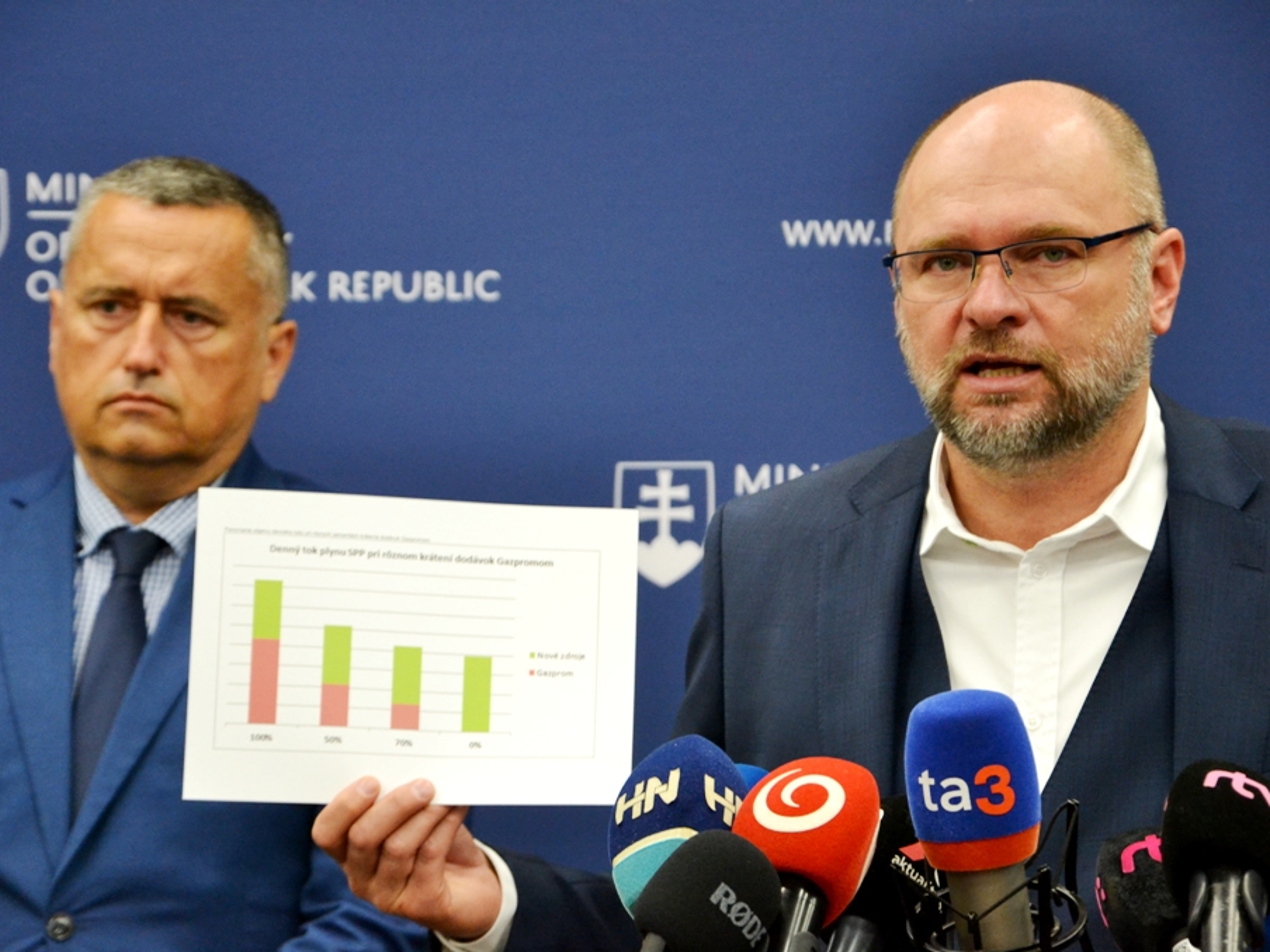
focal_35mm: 172
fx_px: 6294
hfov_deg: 11.5
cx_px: 610
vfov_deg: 8.7
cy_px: 475
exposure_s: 1/60
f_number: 5.6
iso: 1800
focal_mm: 105
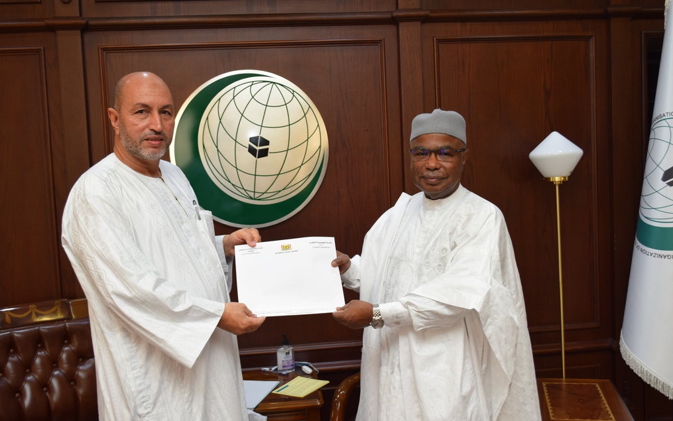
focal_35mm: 37
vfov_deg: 34.5
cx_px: 335
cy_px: 222
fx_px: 679
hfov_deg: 52.7
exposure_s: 1/80
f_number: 4.5
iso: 800
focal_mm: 24
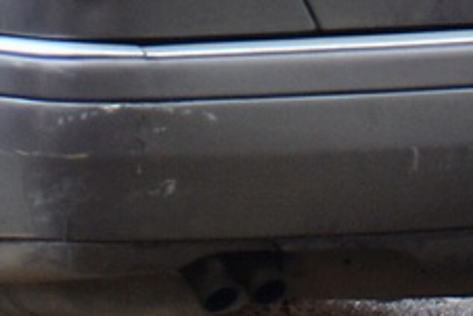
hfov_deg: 3.3
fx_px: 8098
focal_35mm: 616
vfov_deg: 2.2
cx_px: -75
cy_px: -366
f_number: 4.8
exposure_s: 1/80
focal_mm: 62
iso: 400
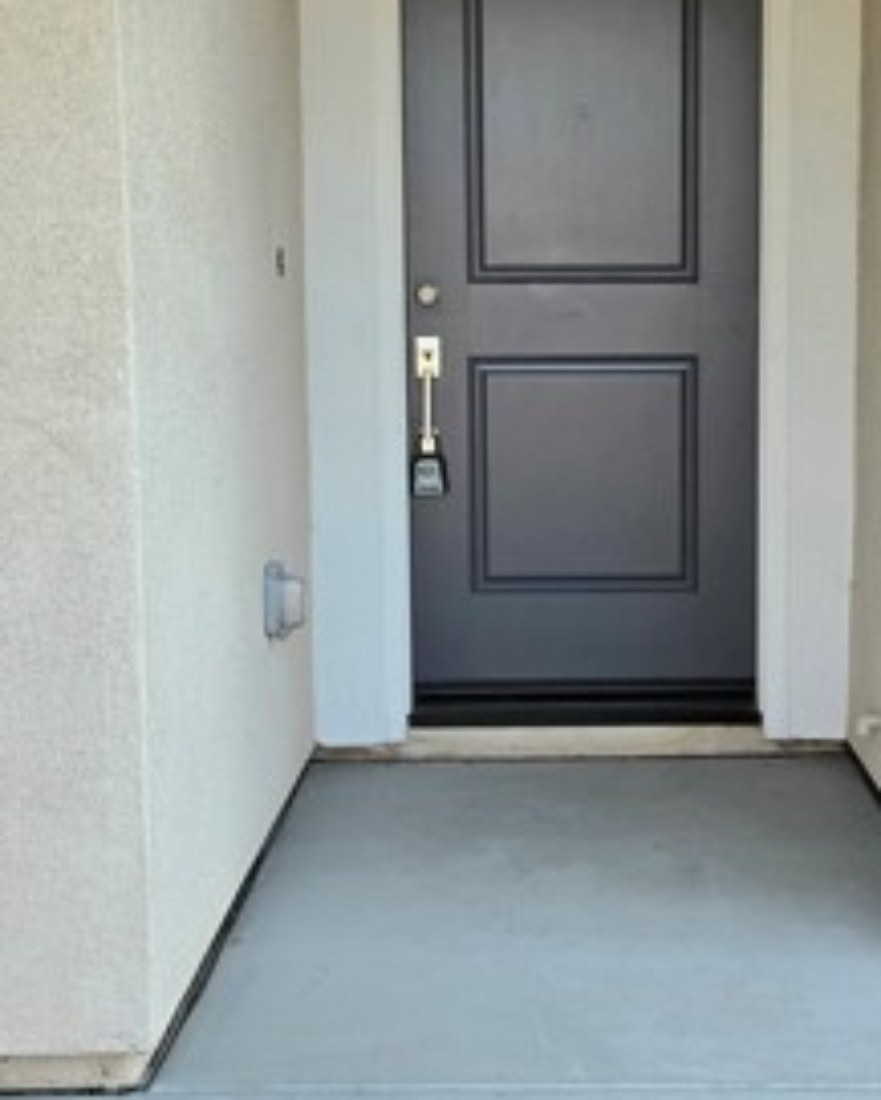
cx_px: 589
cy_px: 479
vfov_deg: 35.3
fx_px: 1726
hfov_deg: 28.4
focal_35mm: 53
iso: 40
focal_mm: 5.4
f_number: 1.8
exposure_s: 1/182
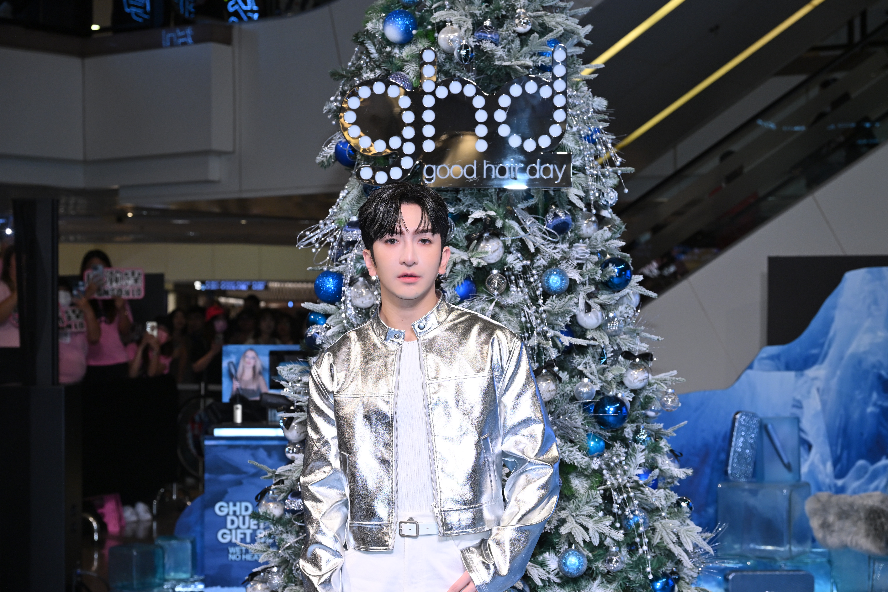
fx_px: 1653
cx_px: 444
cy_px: 296
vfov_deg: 20.3
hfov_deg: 30.1
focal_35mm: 67
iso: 640
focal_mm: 67
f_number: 5.6
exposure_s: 1/200
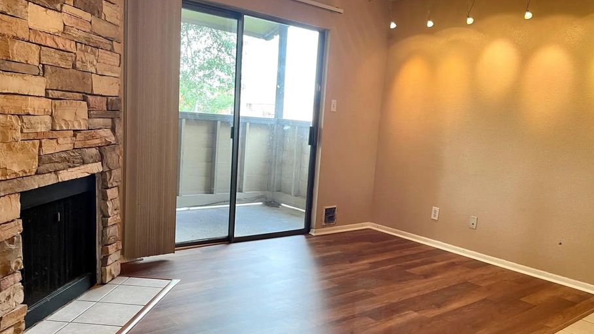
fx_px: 504
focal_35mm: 32
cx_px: 335
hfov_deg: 60.8
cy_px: 202
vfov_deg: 36.5
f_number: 1.6
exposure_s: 1/60
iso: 80
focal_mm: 4.2
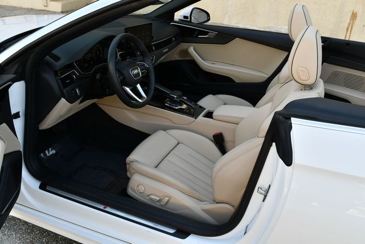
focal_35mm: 36
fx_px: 365
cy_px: 122
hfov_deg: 53.1
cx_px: 182
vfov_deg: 36.9
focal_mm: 18
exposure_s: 1/250
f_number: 5.6
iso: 220
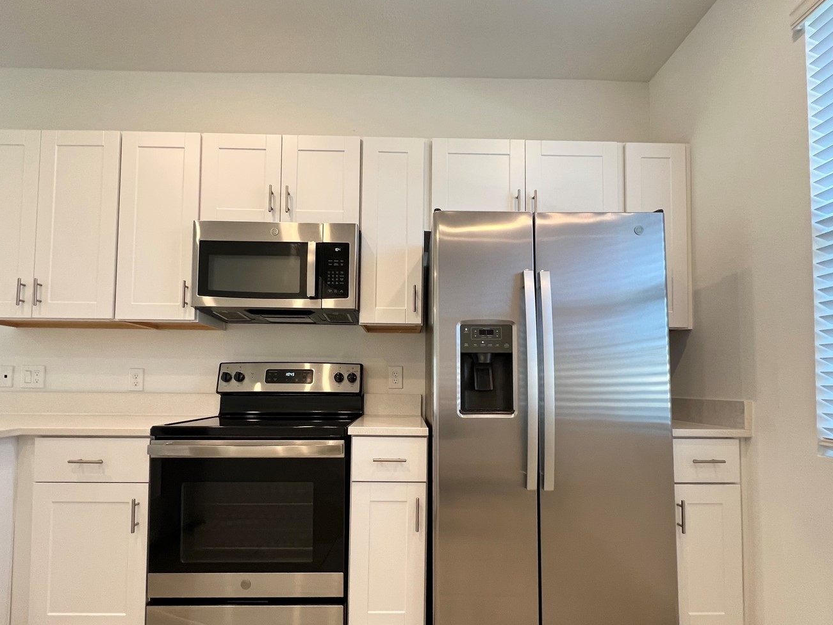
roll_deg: -0.6
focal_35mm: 16
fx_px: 385
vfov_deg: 77.4
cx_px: 409
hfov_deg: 94.5
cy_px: 369
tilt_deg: +2.4
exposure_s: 1/120
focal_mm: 1.57
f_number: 1.8
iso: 200
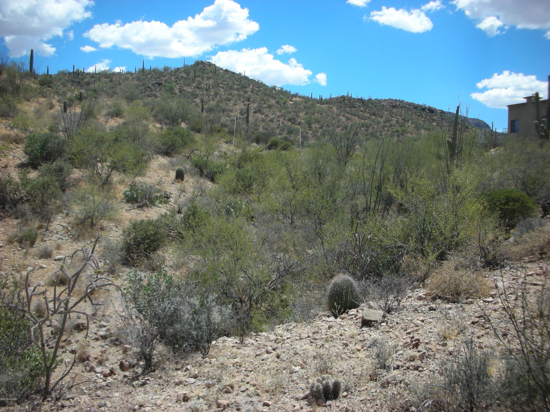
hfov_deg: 52.6
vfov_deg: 40.7
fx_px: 556
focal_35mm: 35
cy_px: 206
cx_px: 275
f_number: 8.5
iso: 50
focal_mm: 5.8
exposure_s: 1/103
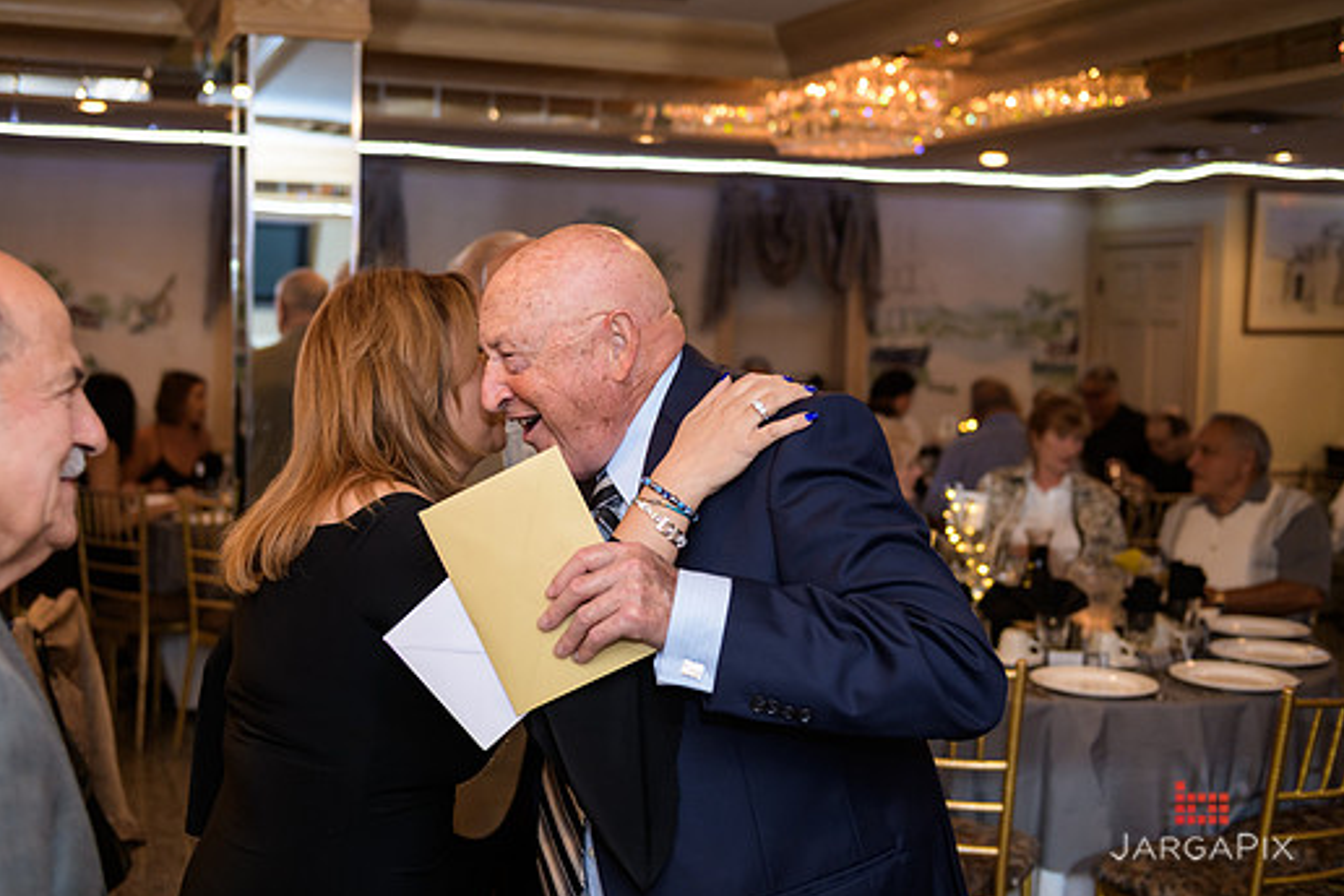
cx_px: 604
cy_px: 413
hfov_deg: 43.6
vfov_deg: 29.9
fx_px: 1680
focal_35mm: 45
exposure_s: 1/125
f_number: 3.2
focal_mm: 40
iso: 800
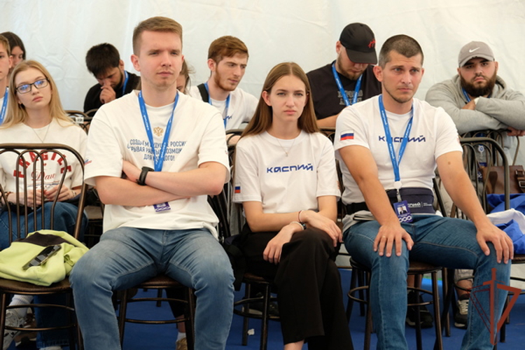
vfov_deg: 16.5
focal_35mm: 83
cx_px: 262
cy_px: 175
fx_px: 1210
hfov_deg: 24.5
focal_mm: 55
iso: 1000
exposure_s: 1/400
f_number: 5.6
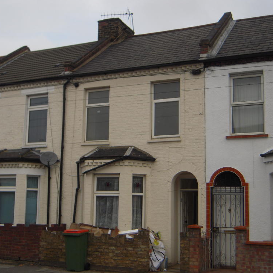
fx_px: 482
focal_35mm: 54
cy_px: 138
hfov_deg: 31.6
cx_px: 128
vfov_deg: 31.6
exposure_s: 1/400
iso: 100
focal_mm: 8.1
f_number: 3.3
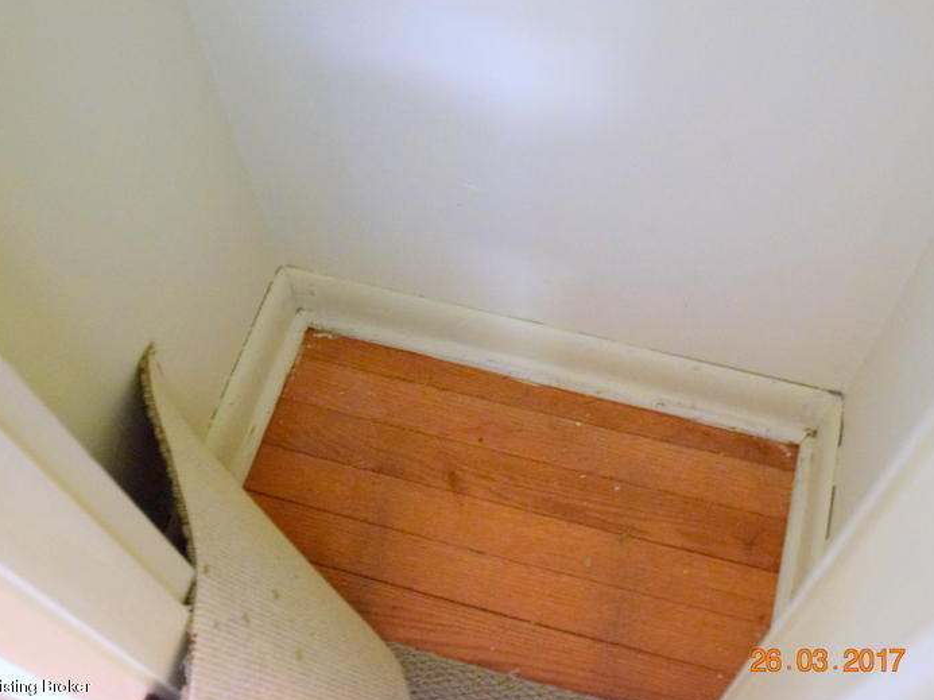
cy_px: 355
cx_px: 468
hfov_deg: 46.8
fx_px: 1079
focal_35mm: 40
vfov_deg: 35.9
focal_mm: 24
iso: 6400
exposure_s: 1/13
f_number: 4.5
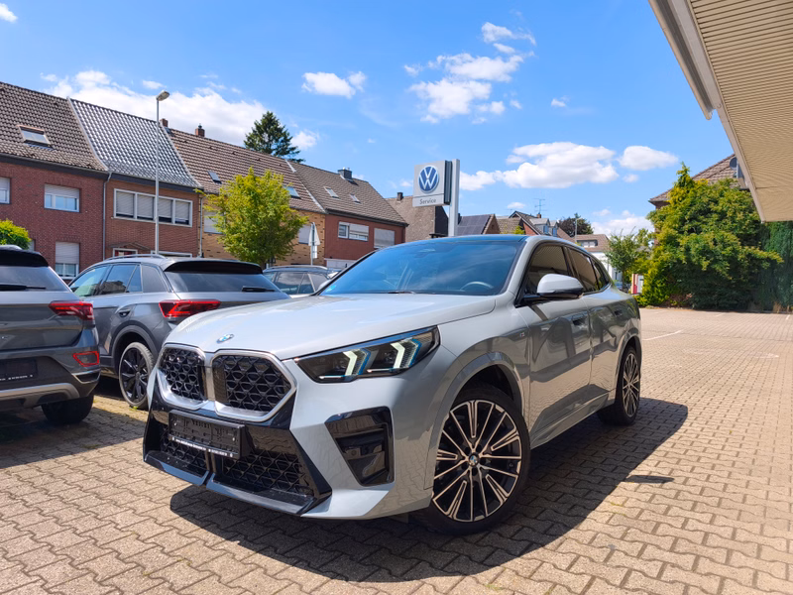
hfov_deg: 73.9
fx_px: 527
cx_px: 396
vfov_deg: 58.9
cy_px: 298
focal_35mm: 23
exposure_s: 1/1776
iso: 50
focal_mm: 6.57
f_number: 1.6
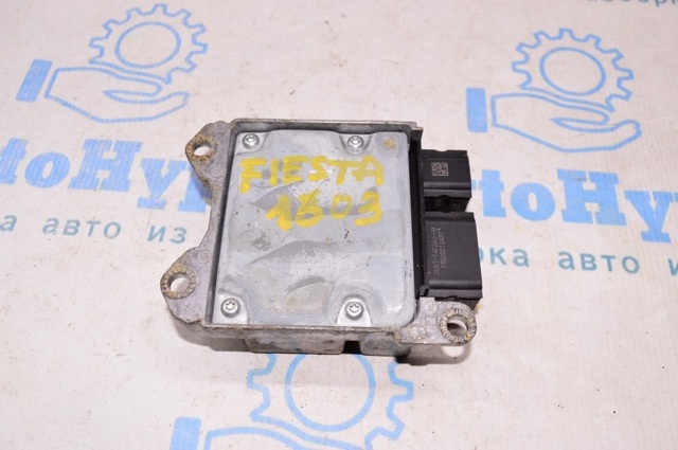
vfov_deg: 39.9
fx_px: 621
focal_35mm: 33
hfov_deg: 57.3
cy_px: 225
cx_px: 339
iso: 1600
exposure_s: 1/125
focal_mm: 22
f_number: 8
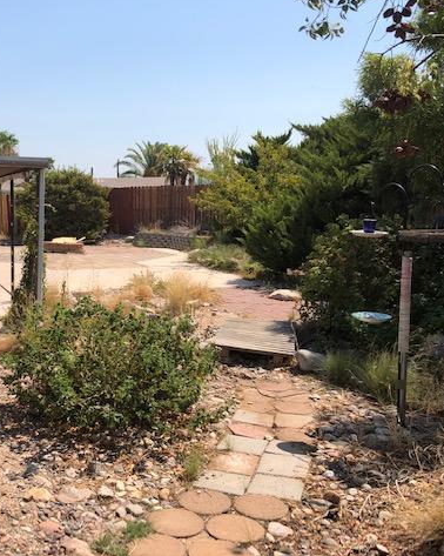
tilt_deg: -5.0
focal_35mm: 37
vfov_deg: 49.1
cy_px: 276
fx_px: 608
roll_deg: -0.9
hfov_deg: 38.7
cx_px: 95
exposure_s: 1/2433
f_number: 1.8
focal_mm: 3.99
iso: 20
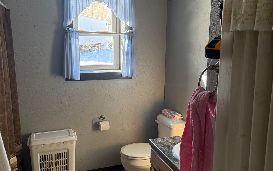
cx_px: 136
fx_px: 253
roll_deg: -0.4
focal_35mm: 34
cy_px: 74
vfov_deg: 37.2
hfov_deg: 56.7
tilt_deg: -5.6
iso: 200
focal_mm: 6.76
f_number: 1.78
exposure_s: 1/97
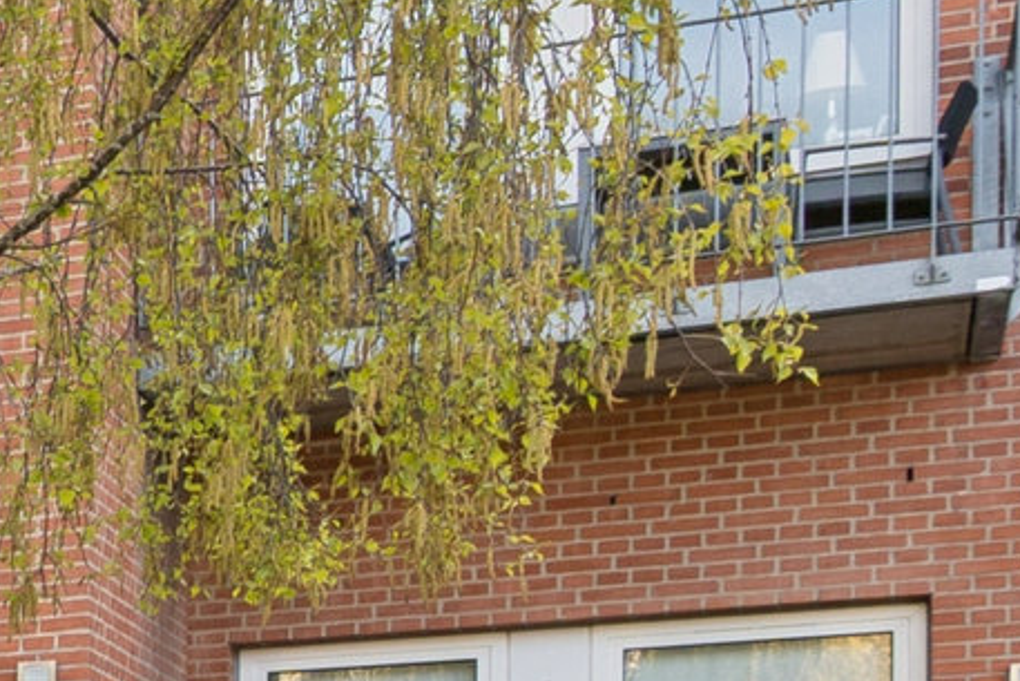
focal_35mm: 105
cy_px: 565
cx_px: -1993
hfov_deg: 11.5
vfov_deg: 13.0
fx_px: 2976
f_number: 6.3
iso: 220
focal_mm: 16
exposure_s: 1/125
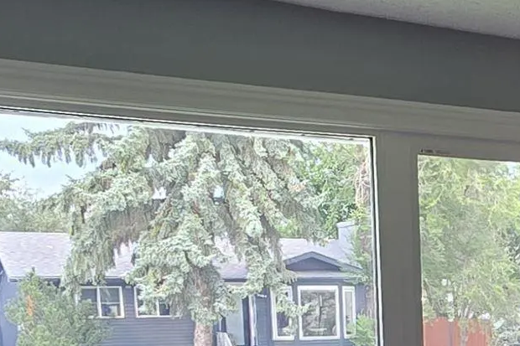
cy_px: 436
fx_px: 967
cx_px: 592
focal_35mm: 67
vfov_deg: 19.0
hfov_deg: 27.2
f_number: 1.9
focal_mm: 2.2
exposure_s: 1/120
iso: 160
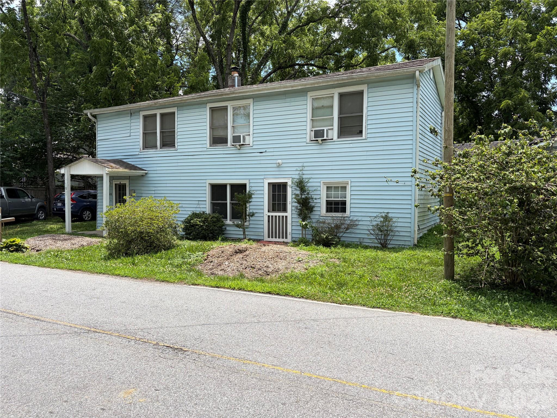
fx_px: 418
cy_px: 209
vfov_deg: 53.1
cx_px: 278
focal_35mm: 26
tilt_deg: -1.8
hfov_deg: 67.3
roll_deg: +0.0
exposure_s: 1/2639
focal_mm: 5.96
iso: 50
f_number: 1.6
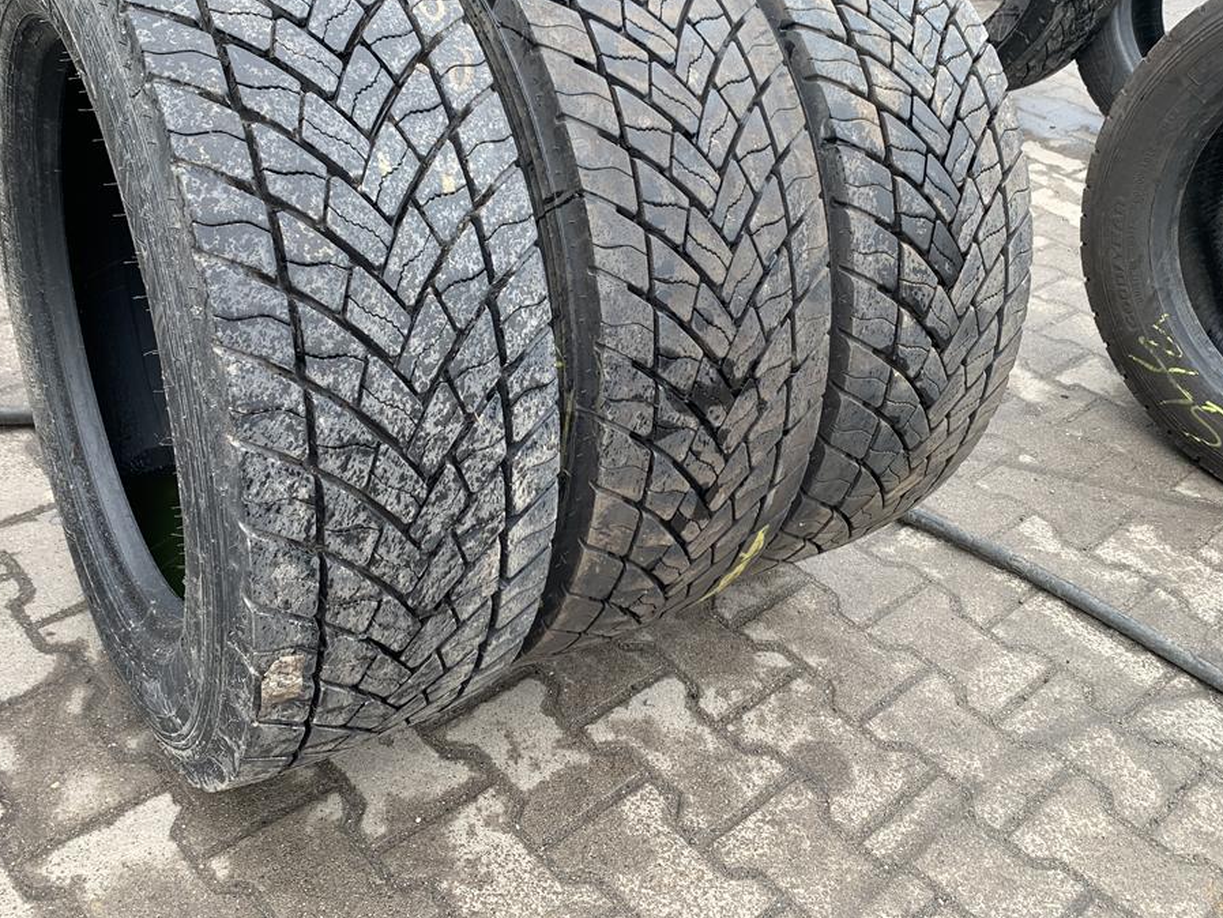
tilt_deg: -32.0
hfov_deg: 52.6
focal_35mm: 35
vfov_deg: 40.4
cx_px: 584
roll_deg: -7.5
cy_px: 343
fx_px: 1237
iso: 25
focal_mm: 4.25
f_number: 1.8
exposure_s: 1/125
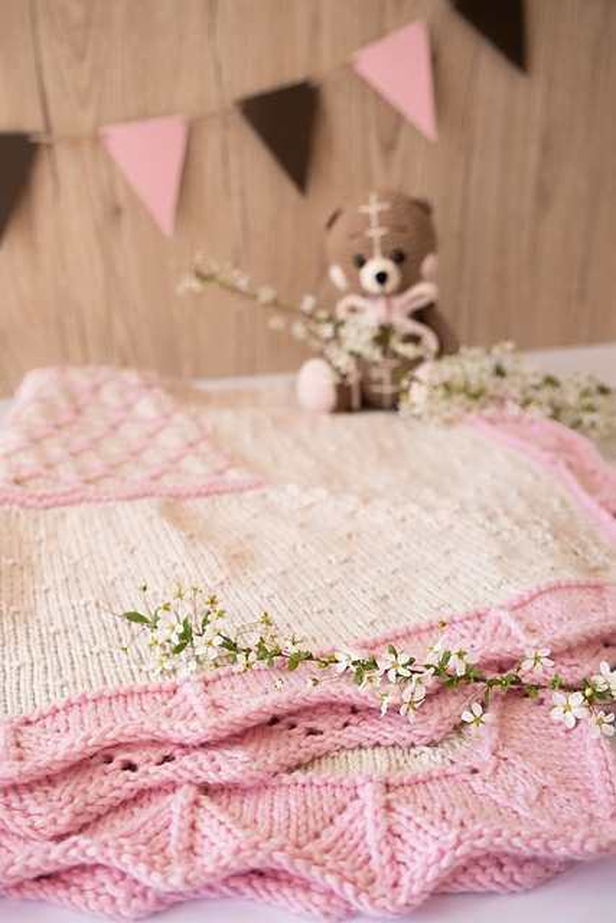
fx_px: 949
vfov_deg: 51.9
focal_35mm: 37
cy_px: 462
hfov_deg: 36.0
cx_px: 308
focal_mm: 24.7
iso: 160
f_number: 4
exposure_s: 1/30
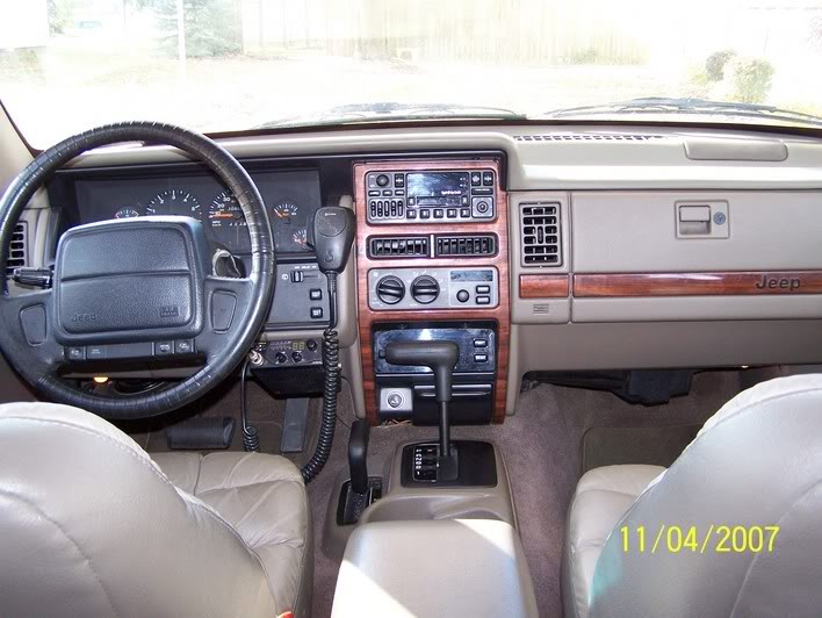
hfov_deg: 48.9
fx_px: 903
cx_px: 411
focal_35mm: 38
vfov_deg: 37.8
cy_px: 309
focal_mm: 6.3
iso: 160
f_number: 2.8
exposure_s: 1/60
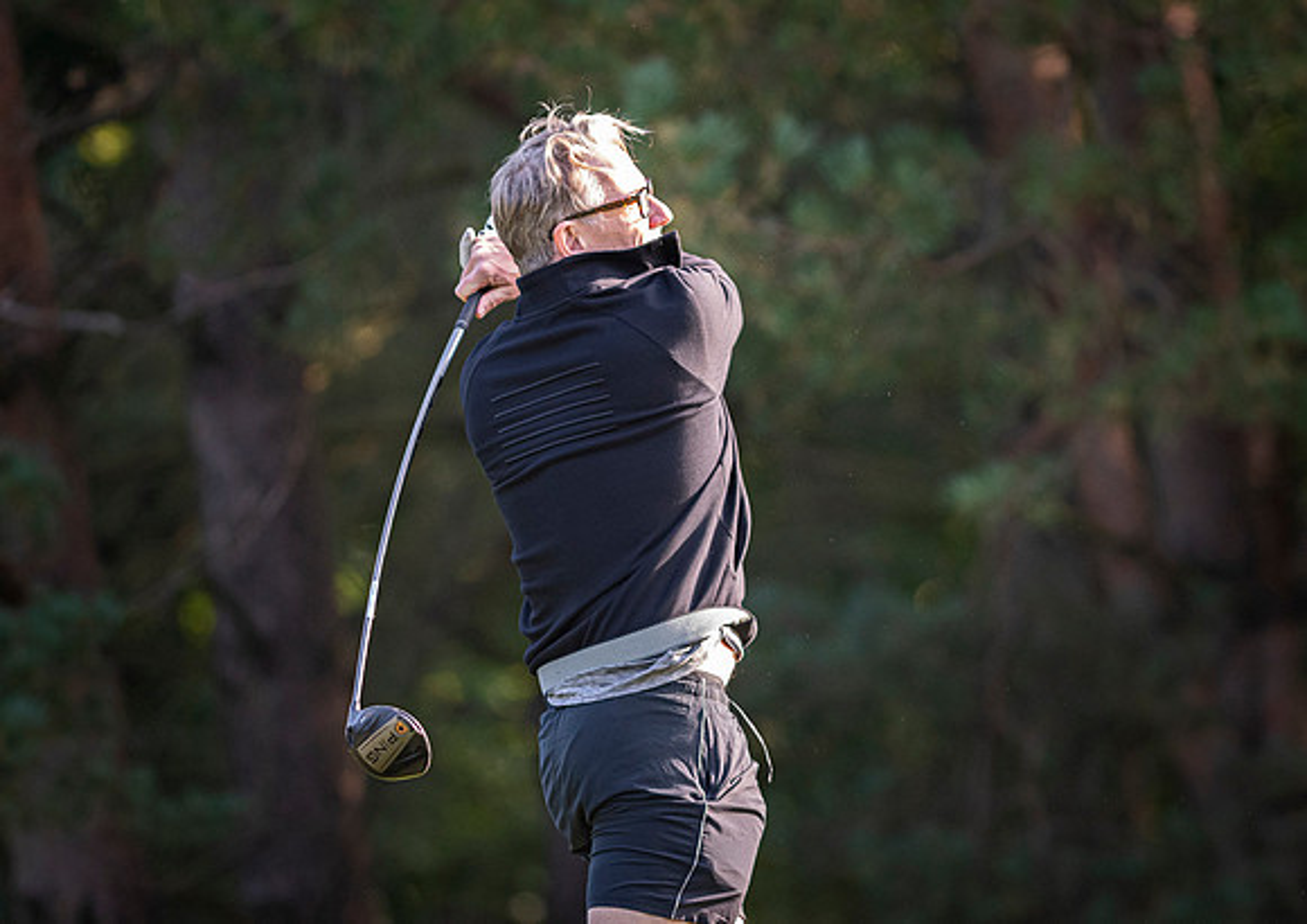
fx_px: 21825
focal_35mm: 590
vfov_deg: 2.4
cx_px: 800
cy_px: 517
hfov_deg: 3.4
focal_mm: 300
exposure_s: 1/1250
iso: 1100
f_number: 2.8
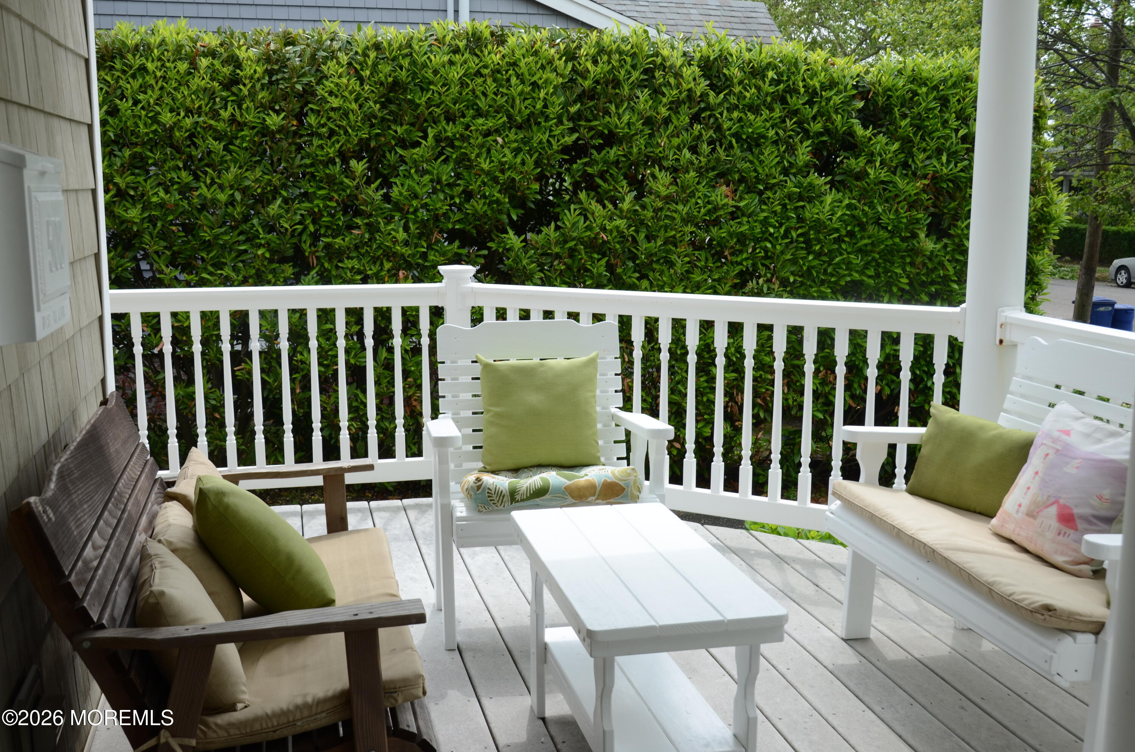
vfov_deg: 34.1
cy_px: 376
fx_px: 1227
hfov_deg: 49.6
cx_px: 568
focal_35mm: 39
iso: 100
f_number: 7.1
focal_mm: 26
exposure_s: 1/200
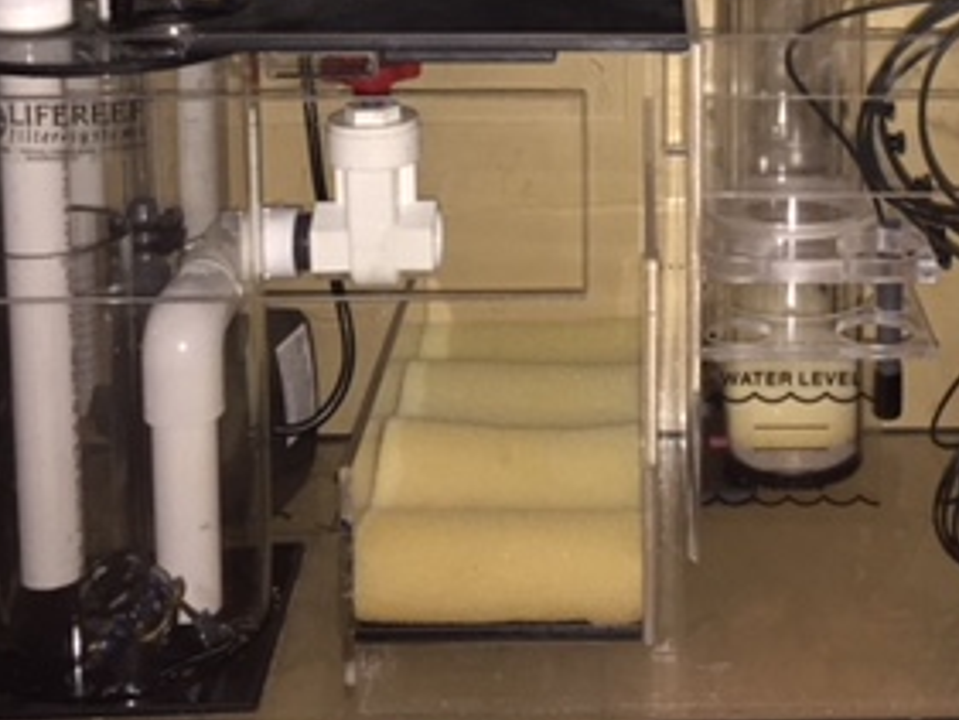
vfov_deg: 21.3
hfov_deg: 28.9
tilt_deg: -11.2
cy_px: -48
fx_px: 1829
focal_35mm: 66
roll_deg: -0.9
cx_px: 724
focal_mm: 4.15
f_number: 2.2
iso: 200
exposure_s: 1/16
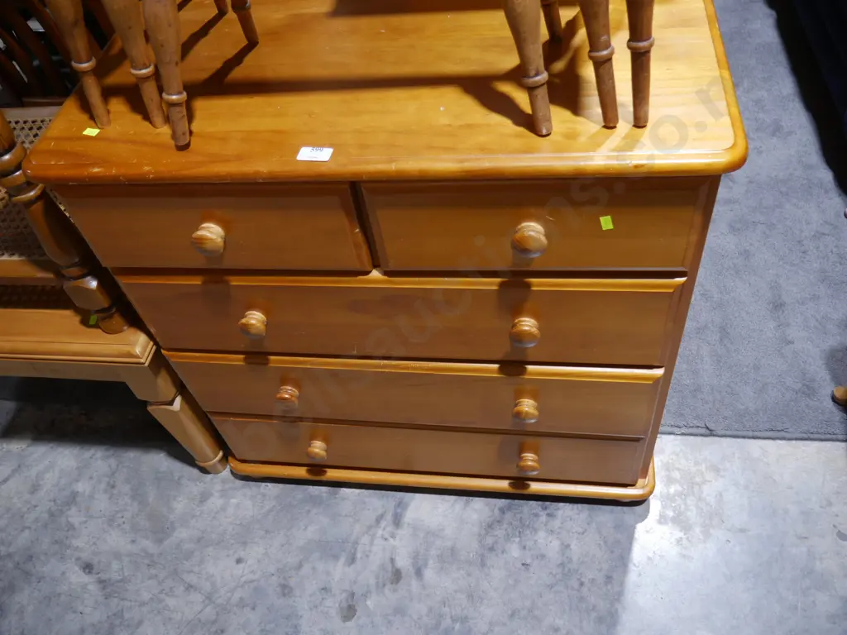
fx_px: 685
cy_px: 318
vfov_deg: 49.7
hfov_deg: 63.4
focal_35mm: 28
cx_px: 424
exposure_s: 1/60
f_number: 3.5
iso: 400
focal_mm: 14
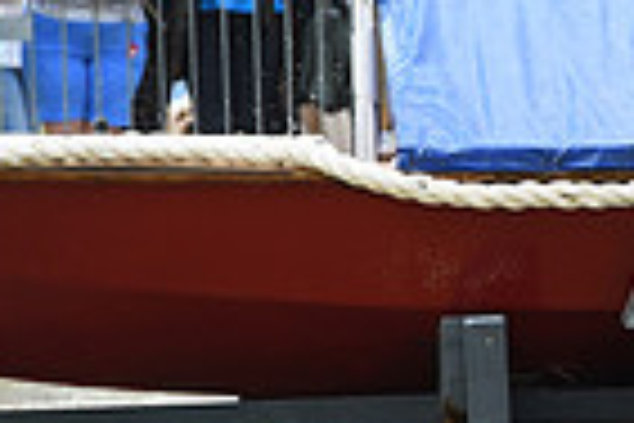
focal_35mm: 823
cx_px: 1290
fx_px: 14493
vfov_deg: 1.7
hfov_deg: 2.5
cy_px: 63
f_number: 5.6
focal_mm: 200
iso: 900
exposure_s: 1/1250
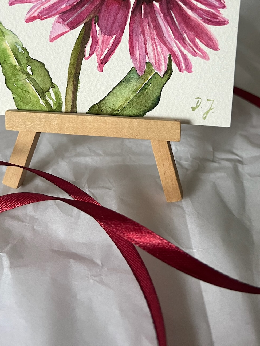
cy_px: 75
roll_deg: -0.4
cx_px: 130
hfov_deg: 35.1
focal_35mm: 41
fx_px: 411
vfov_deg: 43.8
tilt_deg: -27.7
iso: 125
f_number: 1.5
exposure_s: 1/77
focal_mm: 5.7
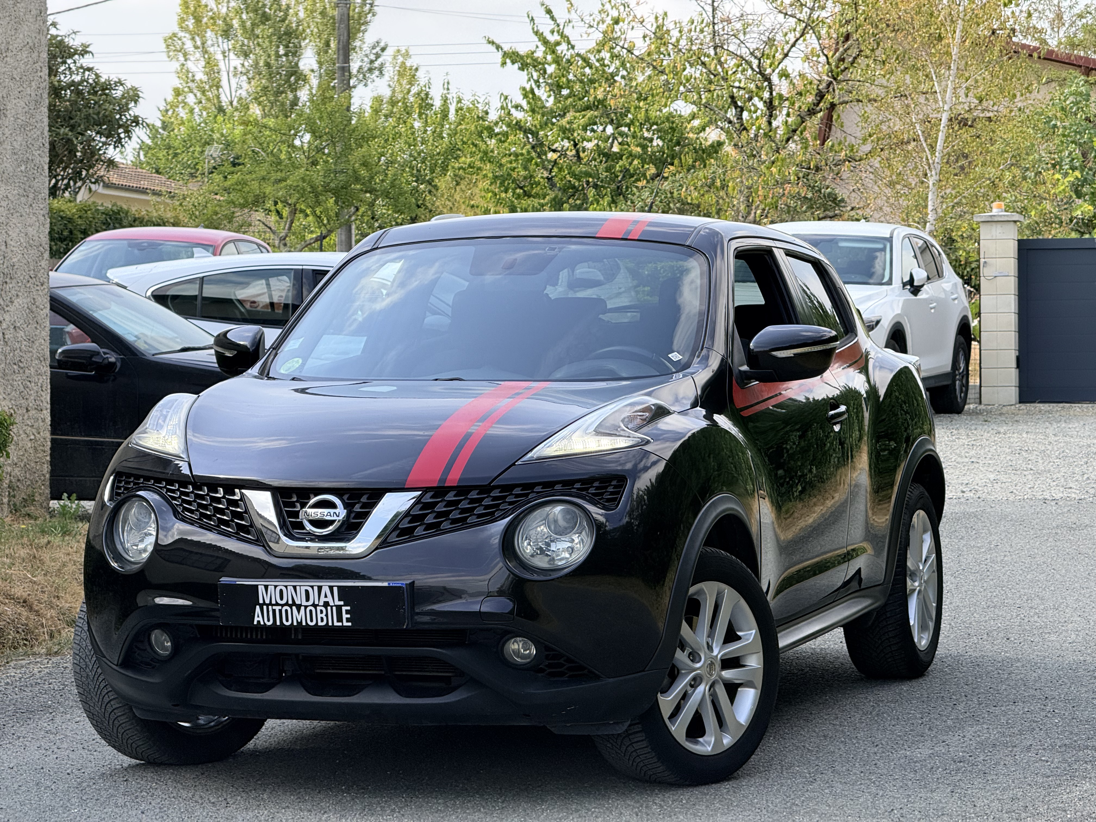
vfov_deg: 12.3
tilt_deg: +0.2
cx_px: 548
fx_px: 3799
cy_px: 411
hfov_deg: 16.4
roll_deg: +0.8
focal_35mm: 120
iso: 50
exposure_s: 1/693
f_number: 2.8
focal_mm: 15.66
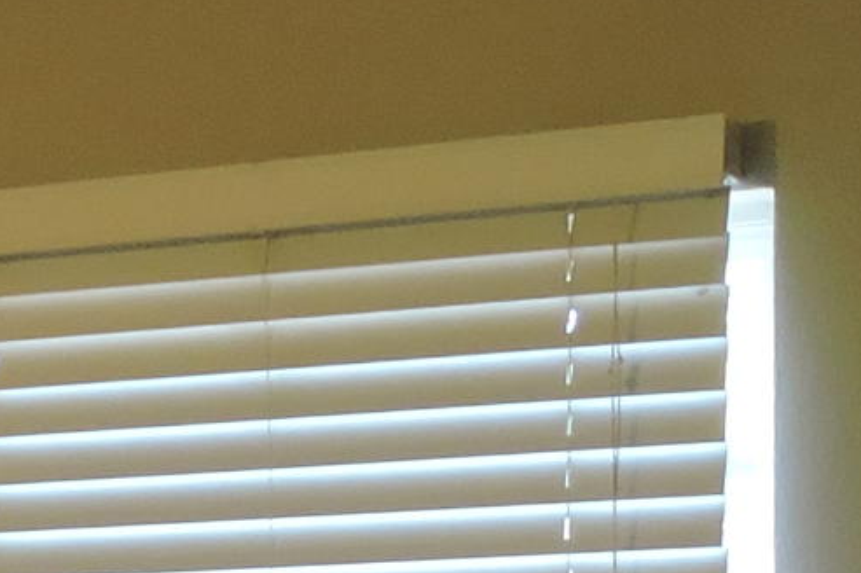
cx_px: -405
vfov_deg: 8.7
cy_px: 977
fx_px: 3633
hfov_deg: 12.9
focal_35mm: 152
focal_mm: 4.3
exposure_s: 1/30
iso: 220
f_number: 3.3
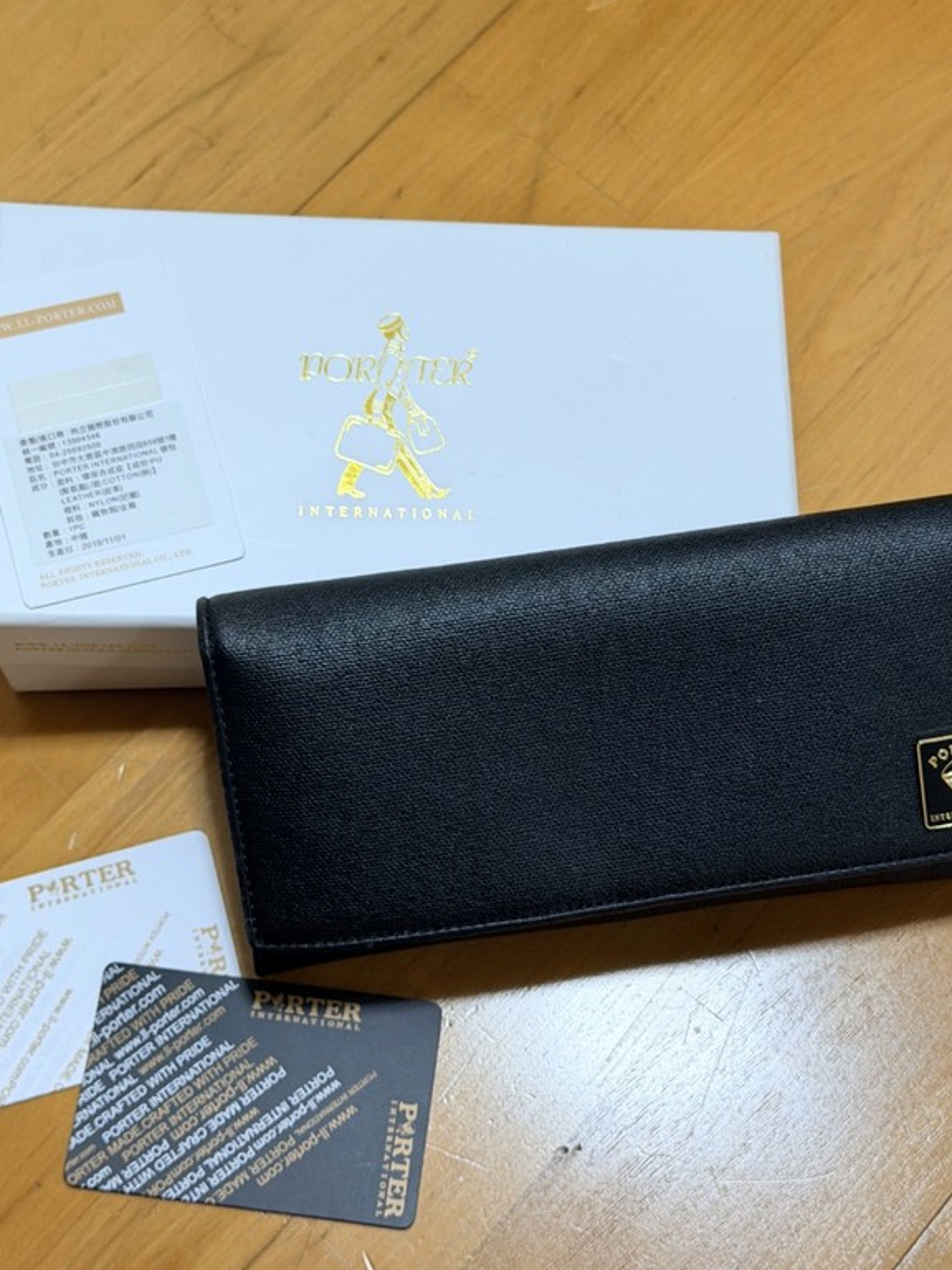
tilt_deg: -67.8
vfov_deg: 32.2
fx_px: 2200
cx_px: 463
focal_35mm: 60
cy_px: 599
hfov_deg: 24.4
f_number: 1.78
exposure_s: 1/40
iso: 320
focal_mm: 6.76
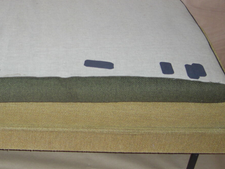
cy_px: 69
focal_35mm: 69
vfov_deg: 21.3
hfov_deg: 27.5
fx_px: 449
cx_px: 39
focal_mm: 7.9
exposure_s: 1/60
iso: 200
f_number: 2.8
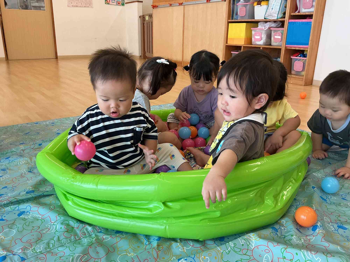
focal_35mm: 29
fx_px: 293
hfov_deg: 61.7
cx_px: 175
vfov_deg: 48.2
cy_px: 131
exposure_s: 1/120
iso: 32
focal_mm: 3
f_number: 1.8
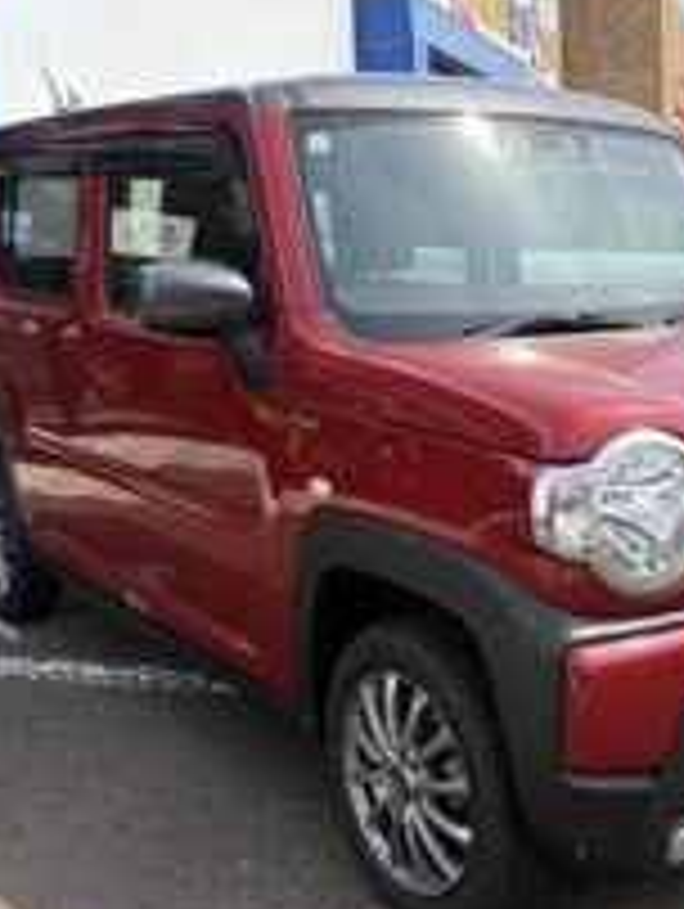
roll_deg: +3.2
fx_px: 1183
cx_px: 531
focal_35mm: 45
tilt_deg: -7.8
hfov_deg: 31.5
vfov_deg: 42.0
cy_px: 479
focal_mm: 5.96
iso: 50
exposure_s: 1/1901
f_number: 1.6
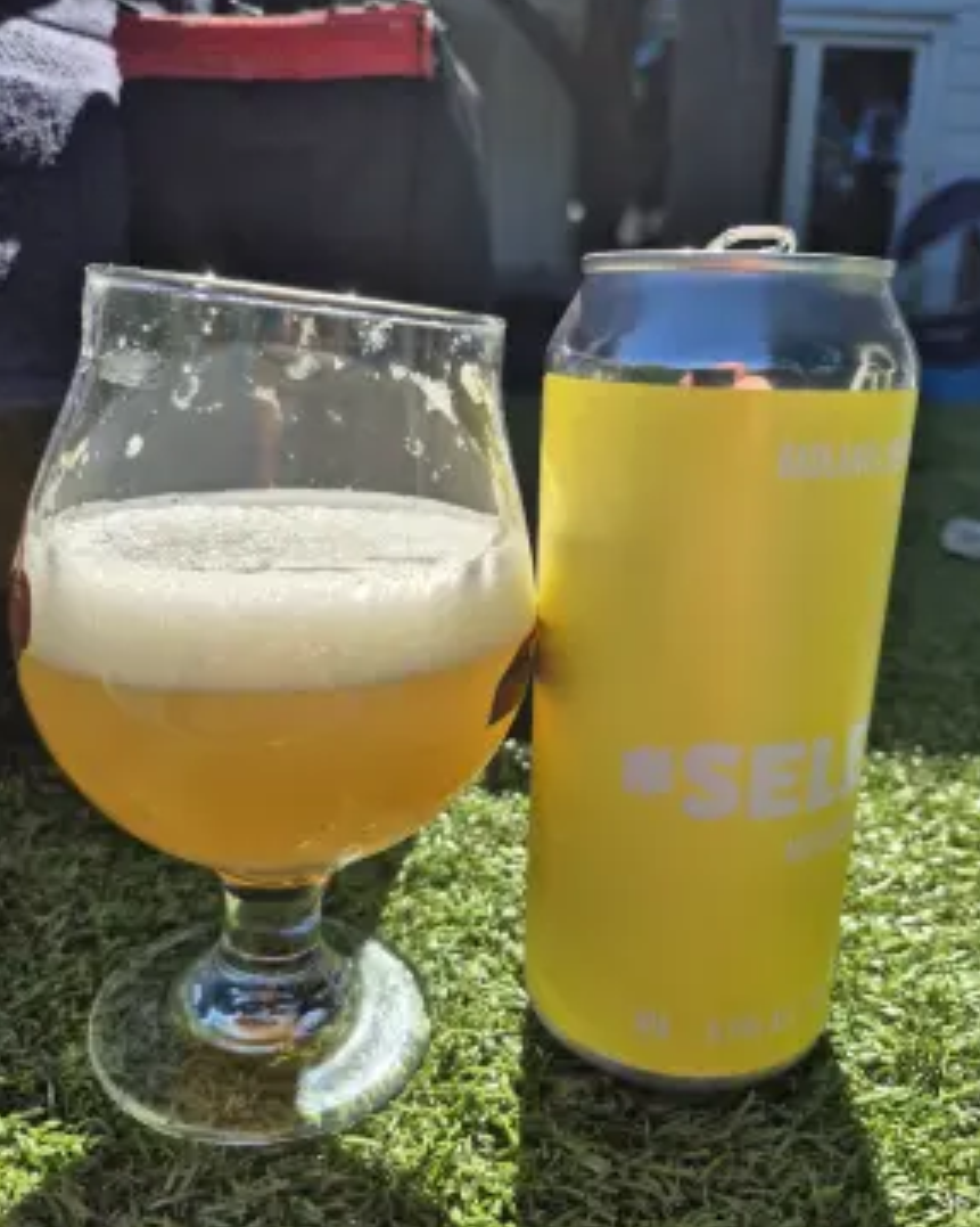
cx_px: 505
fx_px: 907
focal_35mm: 25
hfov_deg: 56.8
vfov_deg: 68.1
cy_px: 629
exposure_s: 1/1580
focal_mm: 5.4
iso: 25
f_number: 1.8
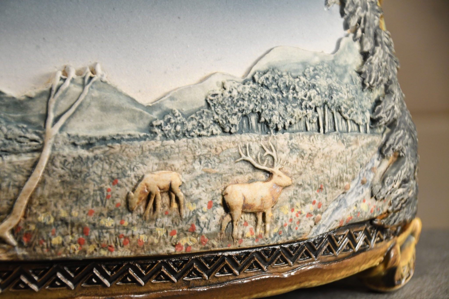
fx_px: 1459
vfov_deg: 11.7
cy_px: 150
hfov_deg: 17.5
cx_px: 224
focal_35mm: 117
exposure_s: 1/160
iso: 2500
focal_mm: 78
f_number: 5.6
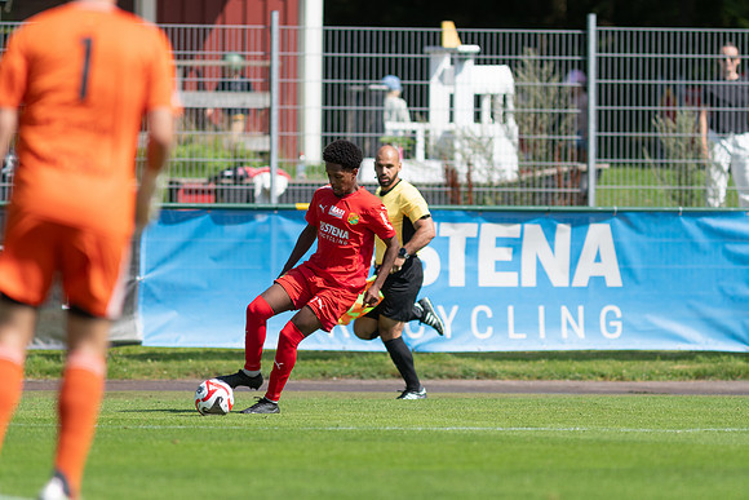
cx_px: 374
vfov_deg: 2.9
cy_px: 250
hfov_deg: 4.4
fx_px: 9810
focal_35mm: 471
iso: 100
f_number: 3.2
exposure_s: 1/2500
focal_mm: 300
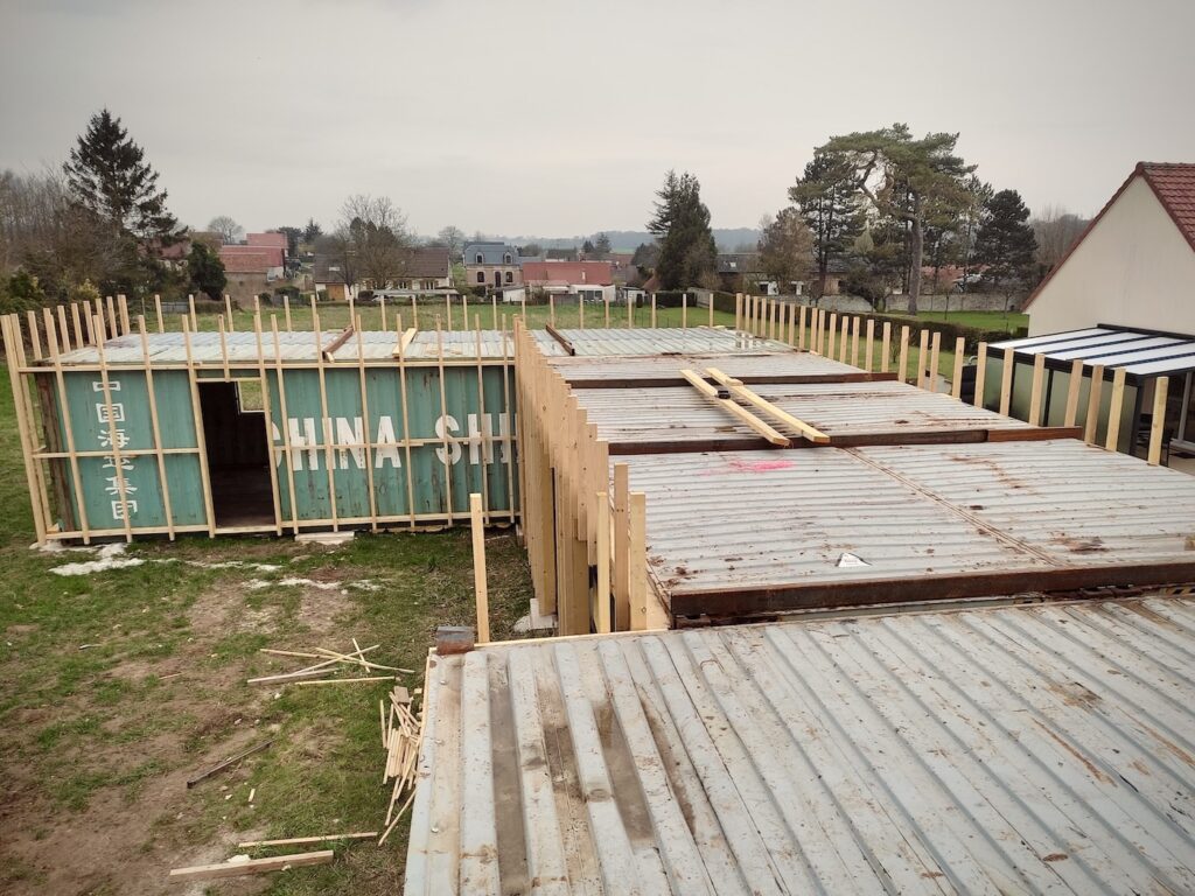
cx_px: 598
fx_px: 898
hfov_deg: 67.3
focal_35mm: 26
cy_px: 448
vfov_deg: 53.1
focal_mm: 4.74
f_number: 1.79
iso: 100
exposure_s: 1/103
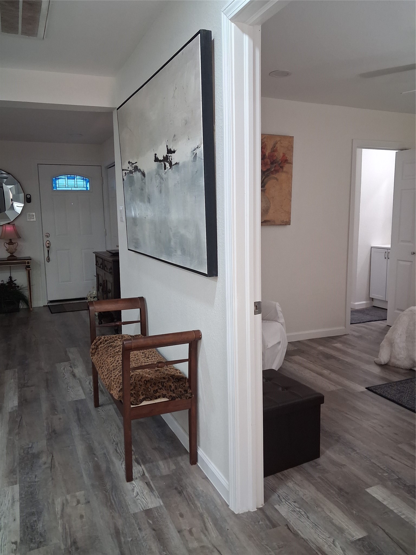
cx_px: 208
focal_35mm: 27
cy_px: 278
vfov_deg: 65.3
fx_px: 433
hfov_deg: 51.4
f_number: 1.8
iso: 400
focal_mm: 4
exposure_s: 1/60
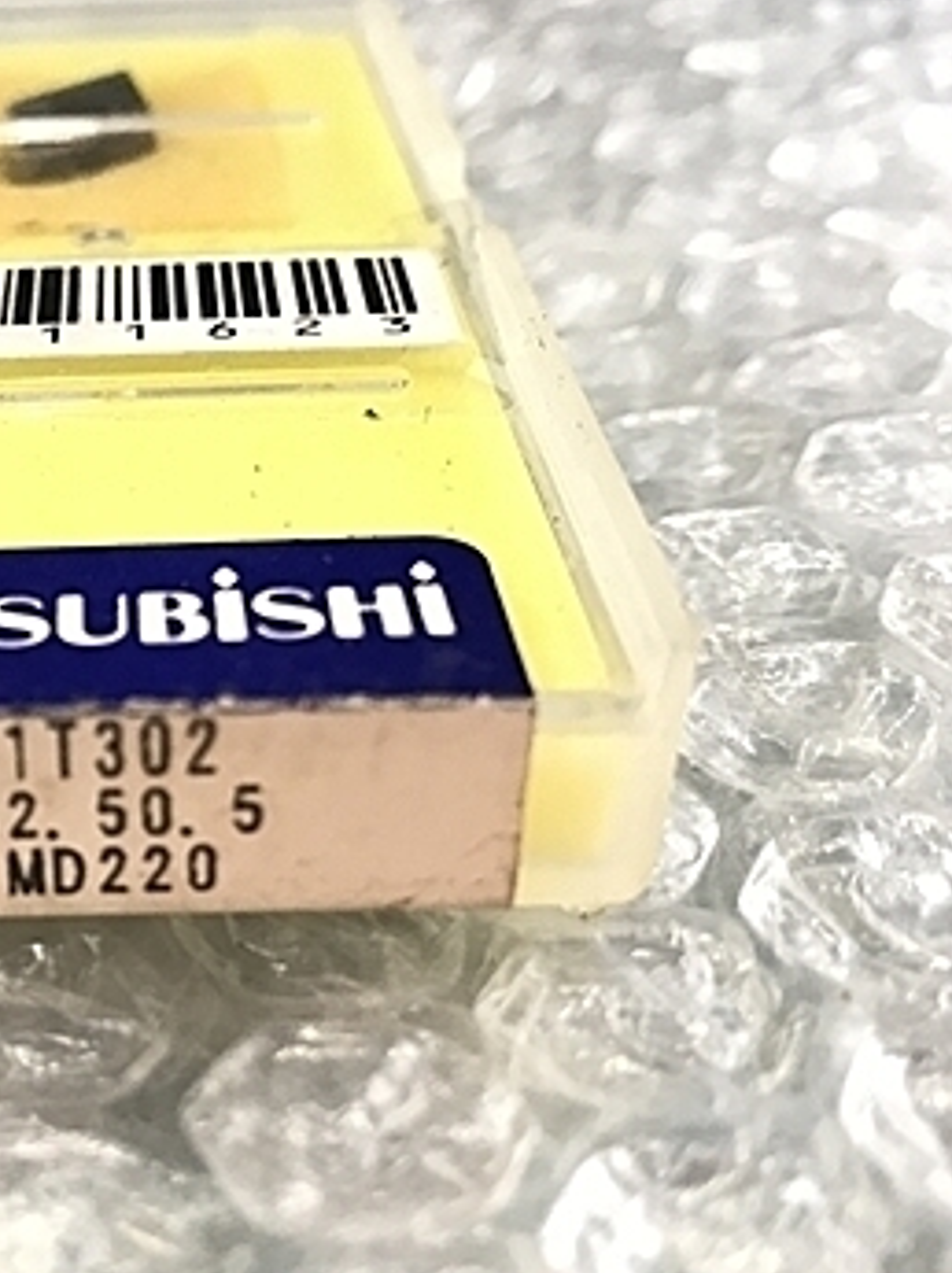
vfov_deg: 36.7
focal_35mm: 52
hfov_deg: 26.7
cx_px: 37
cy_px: 767
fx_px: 1910
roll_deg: +2.2
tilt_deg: -34.6
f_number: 1.8
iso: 40
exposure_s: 1/33
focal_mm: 3.99
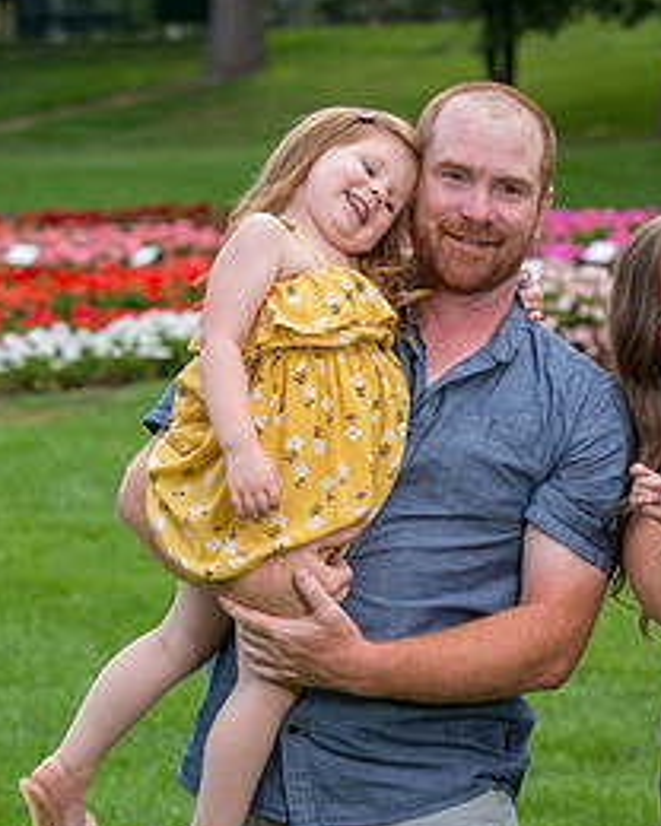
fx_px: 5233
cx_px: 601
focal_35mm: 214
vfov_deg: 9.0
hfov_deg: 7.2
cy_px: 421
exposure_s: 1/250
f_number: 6.3
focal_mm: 102
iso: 400
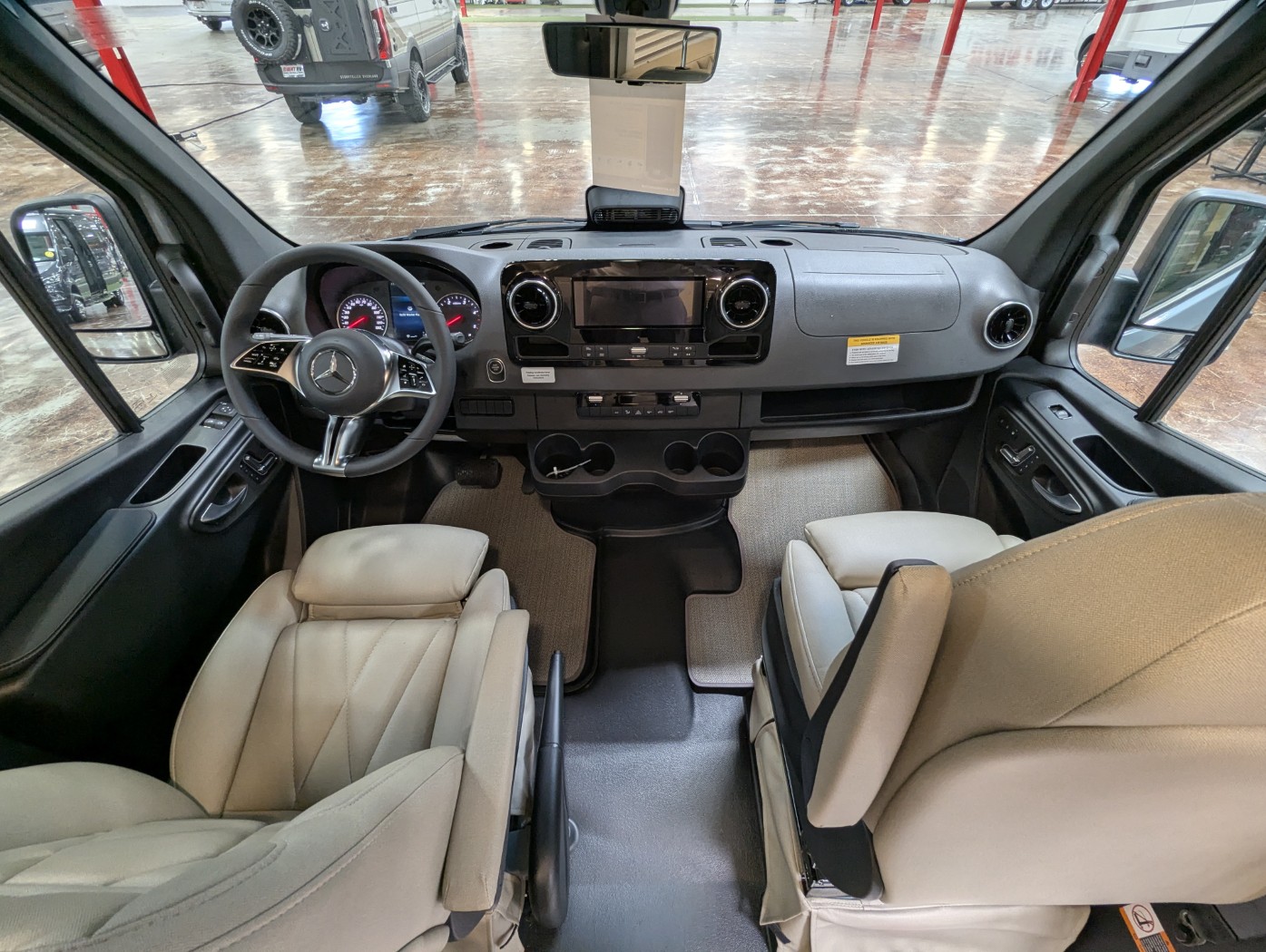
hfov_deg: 94.4
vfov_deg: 78.2
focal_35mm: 16
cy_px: 476
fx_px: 586
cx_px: 633
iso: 173
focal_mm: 2.35
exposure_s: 1/37.2
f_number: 2.2
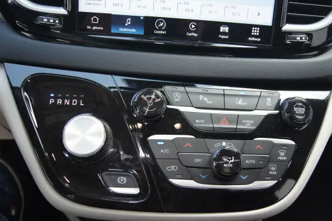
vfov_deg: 33.3
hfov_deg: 48.3
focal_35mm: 40
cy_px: 126
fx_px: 369
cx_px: 191
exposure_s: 1/60
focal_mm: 22
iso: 100
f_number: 4
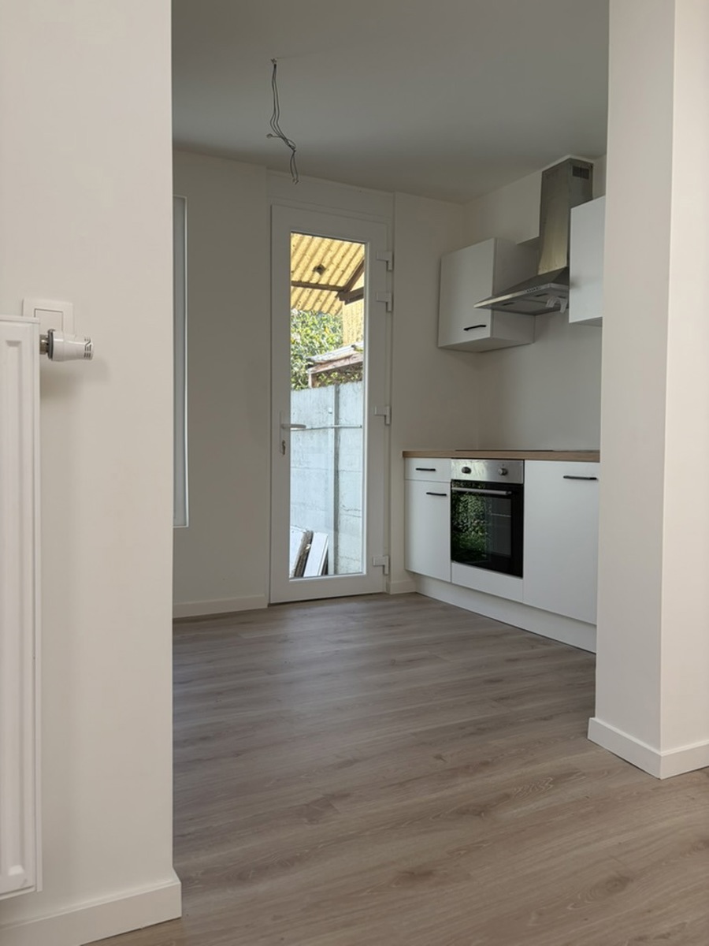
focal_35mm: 26
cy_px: 473
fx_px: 710
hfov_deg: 53.1
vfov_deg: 67.3
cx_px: 354
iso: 50
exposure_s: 1/371
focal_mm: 5.96
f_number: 1.6
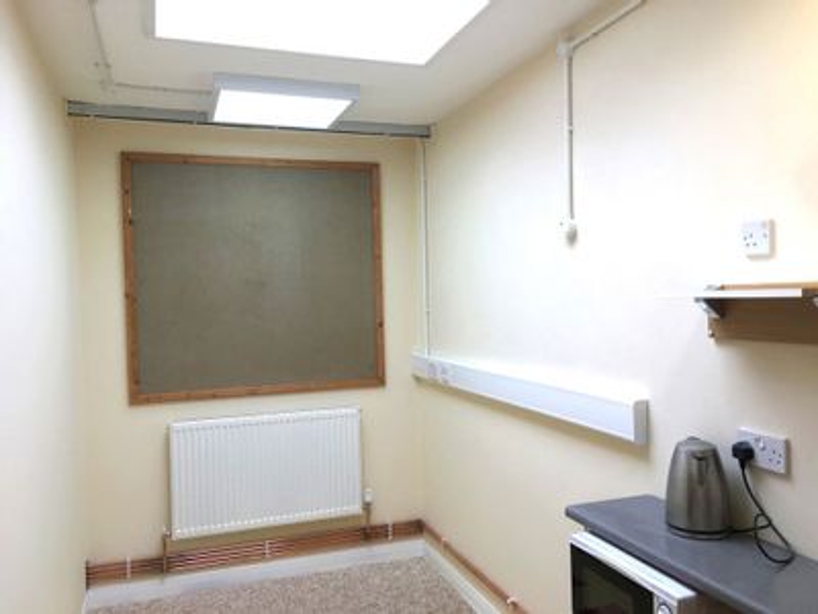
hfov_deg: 61.7
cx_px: 409
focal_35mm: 29
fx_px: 685
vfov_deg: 48.2
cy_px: 307
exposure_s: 1/100
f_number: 2.2
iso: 32
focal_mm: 4.15
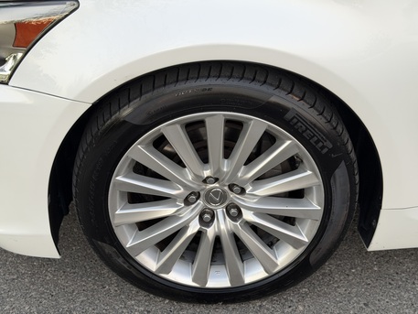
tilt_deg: -31.3
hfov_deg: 39.6
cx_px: 209
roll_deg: -0.7
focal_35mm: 48
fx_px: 580
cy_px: 157
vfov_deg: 30.3
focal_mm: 6.76
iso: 200
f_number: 1.78
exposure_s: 1/50
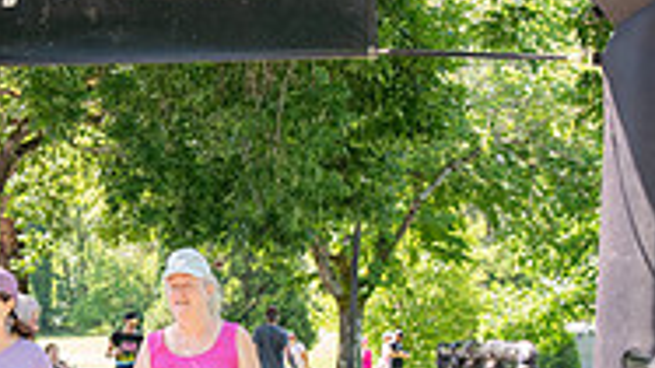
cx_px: 172
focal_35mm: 149
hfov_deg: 14.4
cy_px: 263
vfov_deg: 8.1
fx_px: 2587
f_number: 4
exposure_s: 1/400
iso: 500
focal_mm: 31
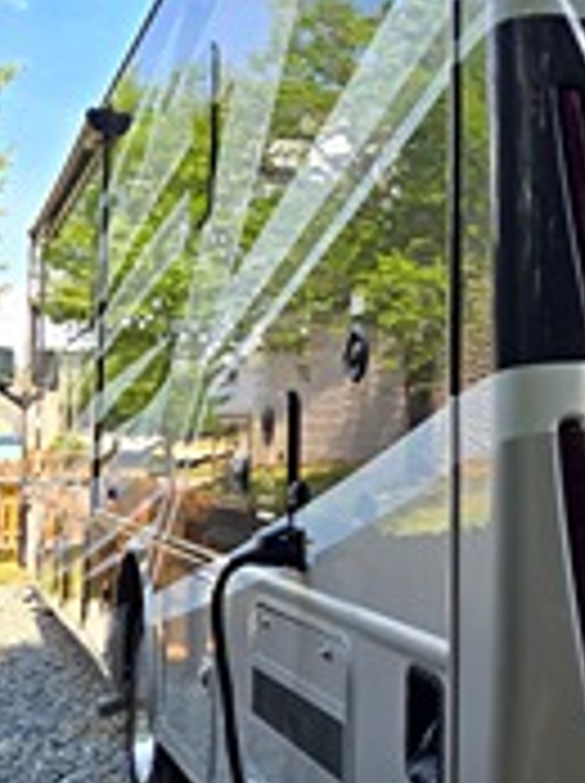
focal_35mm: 53
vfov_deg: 36.2
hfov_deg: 25.6
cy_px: 342
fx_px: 1197
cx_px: 630
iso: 25
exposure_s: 1/446
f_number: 1.8
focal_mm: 5.4
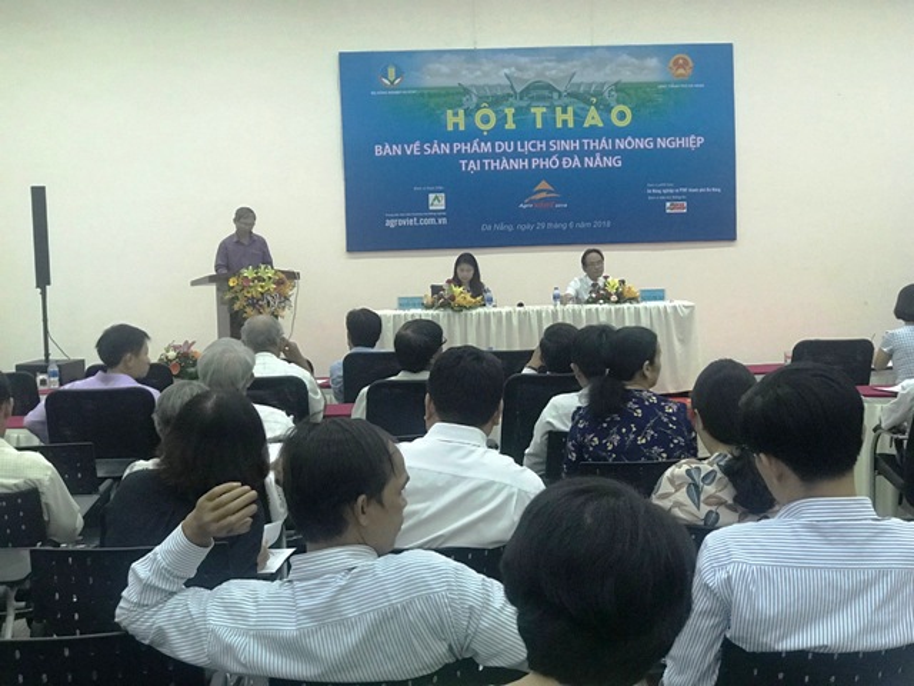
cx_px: 457
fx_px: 1505
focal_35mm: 57
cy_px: 343
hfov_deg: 33.8
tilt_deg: -3.9
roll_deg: +2.4
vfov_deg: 25.7
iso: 200
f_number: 2.8
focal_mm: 6.6
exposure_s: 1/50
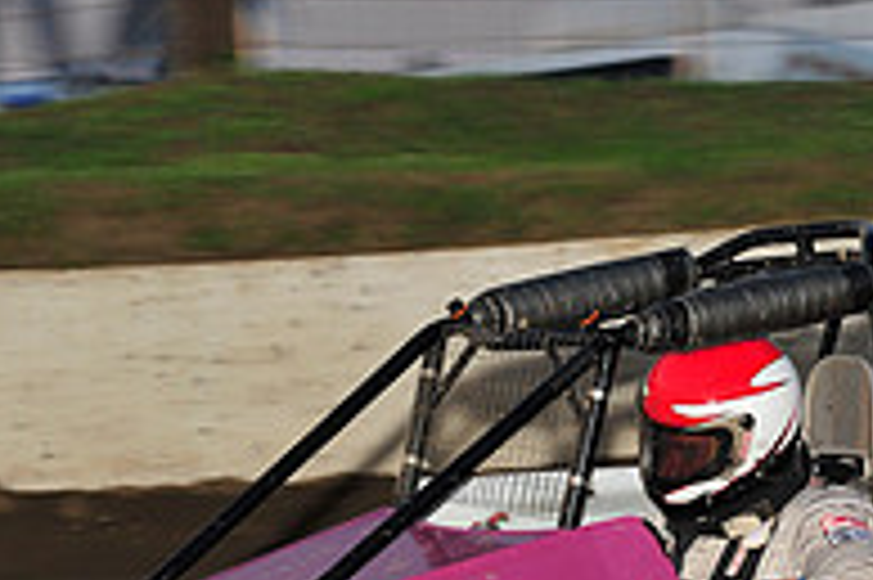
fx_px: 9788
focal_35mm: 404
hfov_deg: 5.1
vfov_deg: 3.4
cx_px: 351
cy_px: 589
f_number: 7.1
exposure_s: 1/320
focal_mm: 135
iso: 800
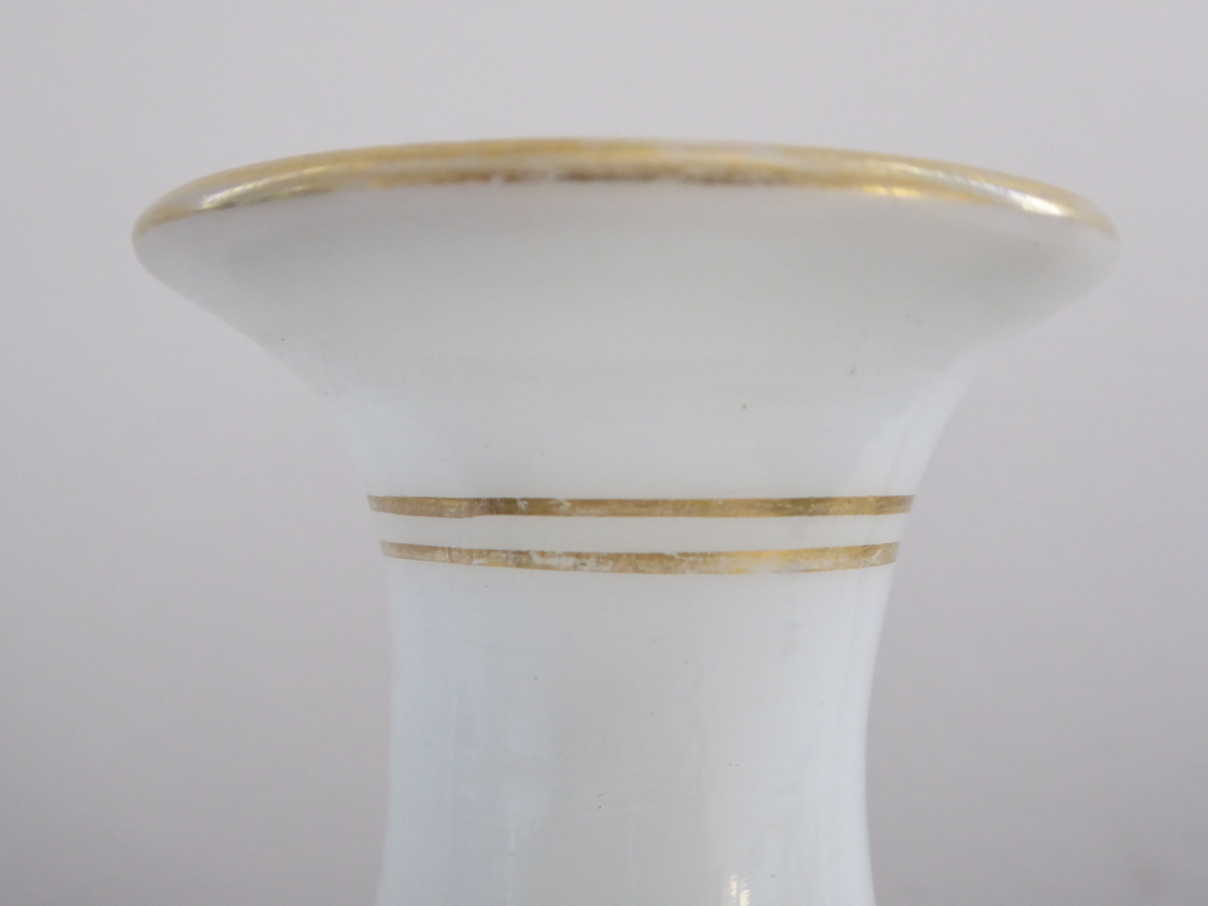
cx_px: 604
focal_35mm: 49
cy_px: 453
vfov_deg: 29.7
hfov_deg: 38.9
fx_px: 1710
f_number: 4
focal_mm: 8.4
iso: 400
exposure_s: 1/50
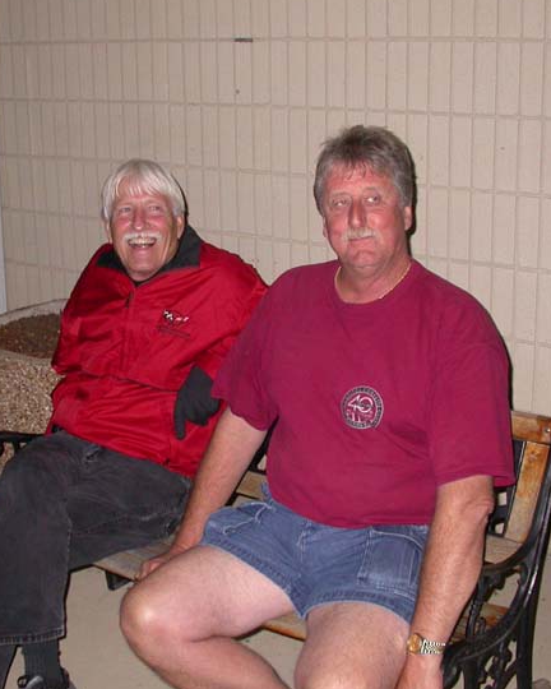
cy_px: 324
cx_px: 210
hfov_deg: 27.5
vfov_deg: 34.1
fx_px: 1121
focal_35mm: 55
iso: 200
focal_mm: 7.85
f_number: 2.6
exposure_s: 1/60
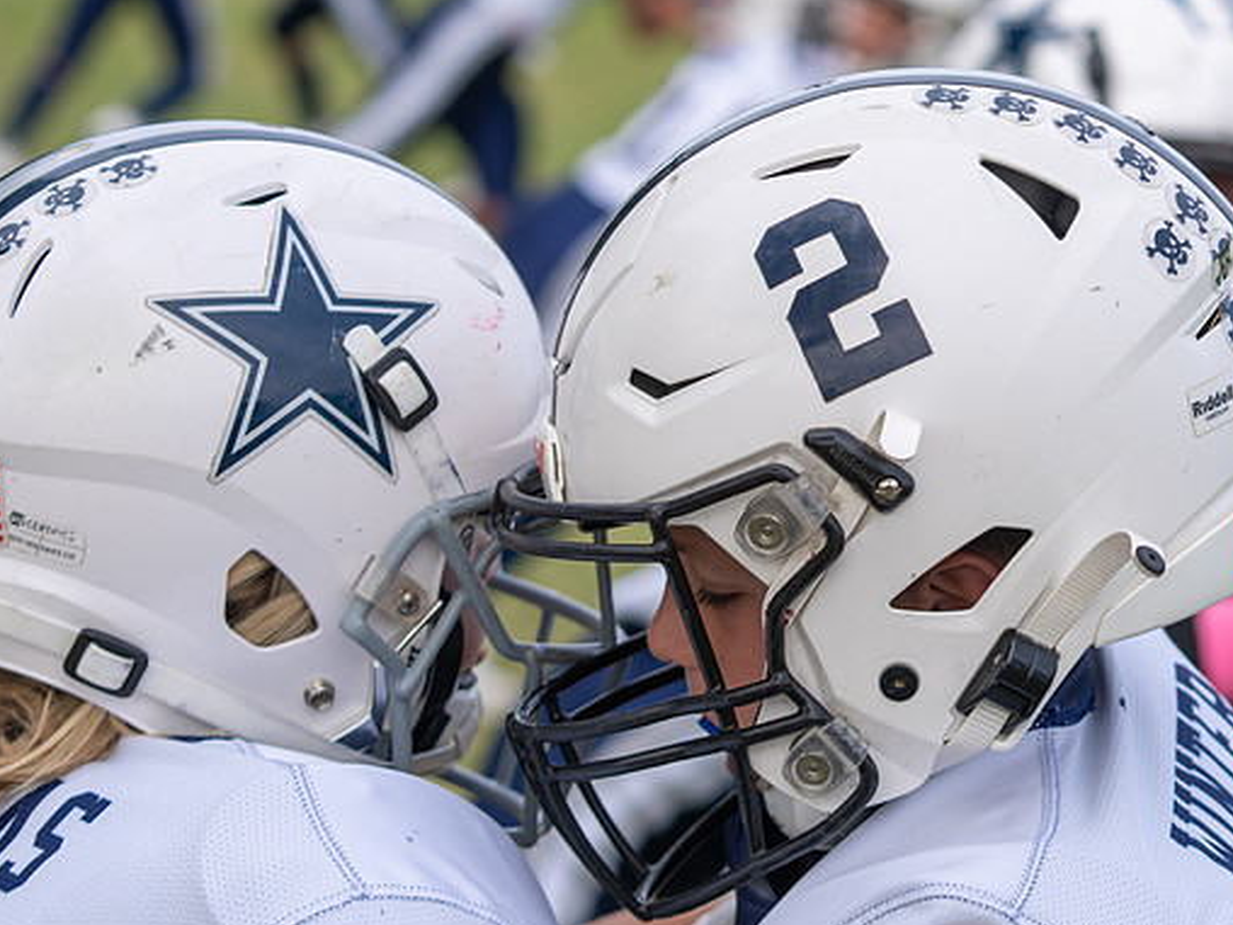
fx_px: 5236
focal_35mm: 147
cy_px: 390
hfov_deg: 13.3
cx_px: 1128
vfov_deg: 10.1
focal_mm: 70
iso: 100
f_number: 3.5
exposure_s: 1/1000
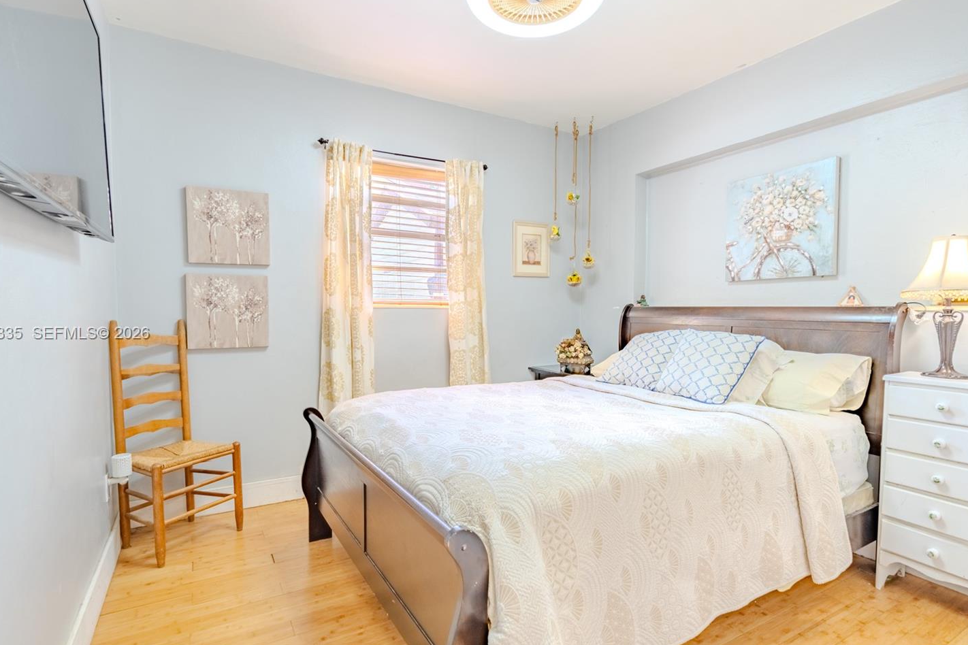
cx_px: 482
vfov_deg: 67.4
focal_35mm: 18
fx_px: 484
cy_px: 334
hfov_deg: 90.0
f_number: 8
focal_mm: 16
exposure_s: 1/400
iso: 800
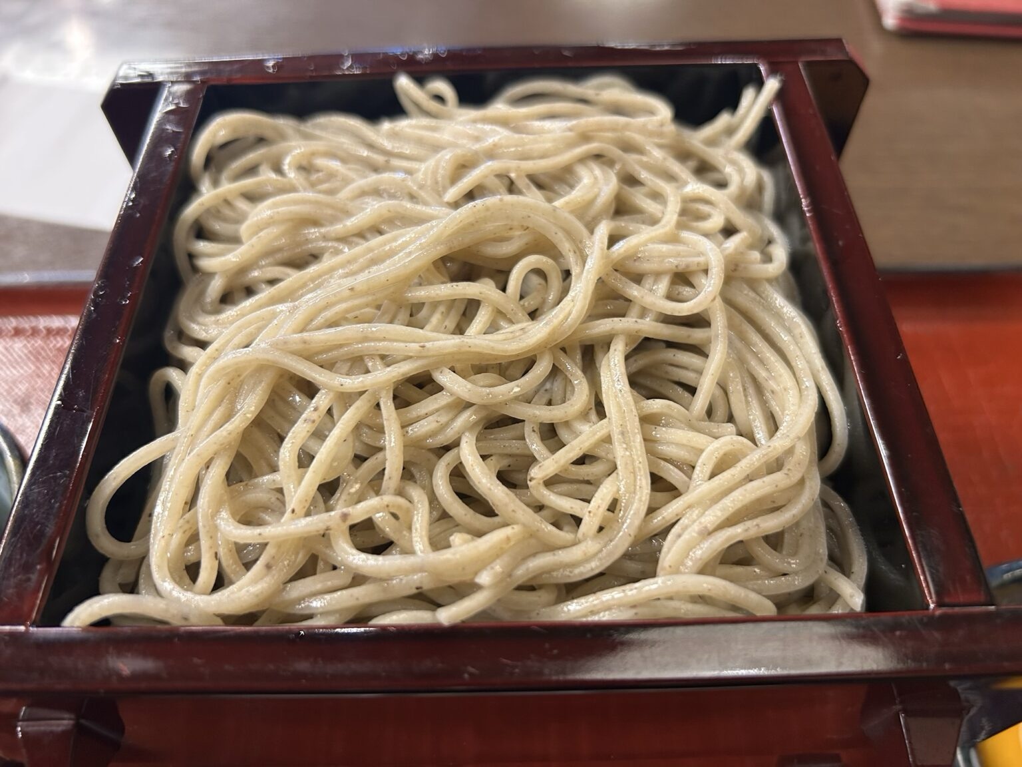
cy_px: 384
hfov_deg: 67.3
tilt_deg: -54.8
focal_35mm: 26
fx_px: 768
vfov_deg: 53.1
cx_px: 511
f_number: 1.5
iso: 160
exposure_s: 1/50
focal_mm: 5.7
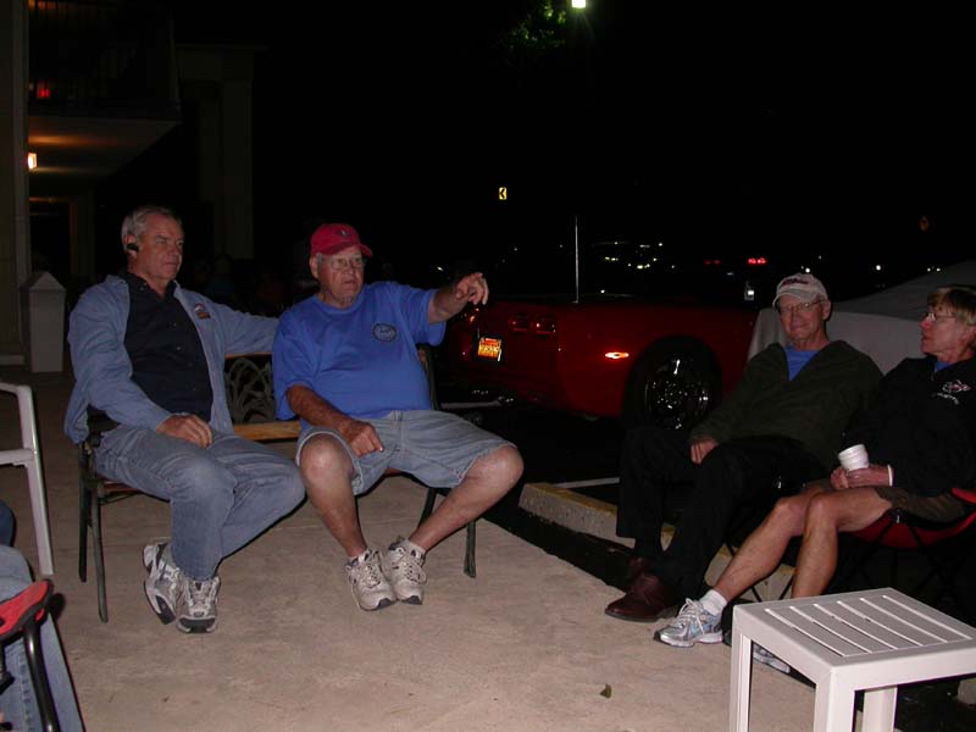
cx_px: 488
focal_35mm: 38
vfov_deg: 37.7
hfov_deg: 49.0
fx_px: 1071
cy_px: 366
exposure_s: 1/60
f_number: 2.6
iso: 200
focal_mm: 7.85
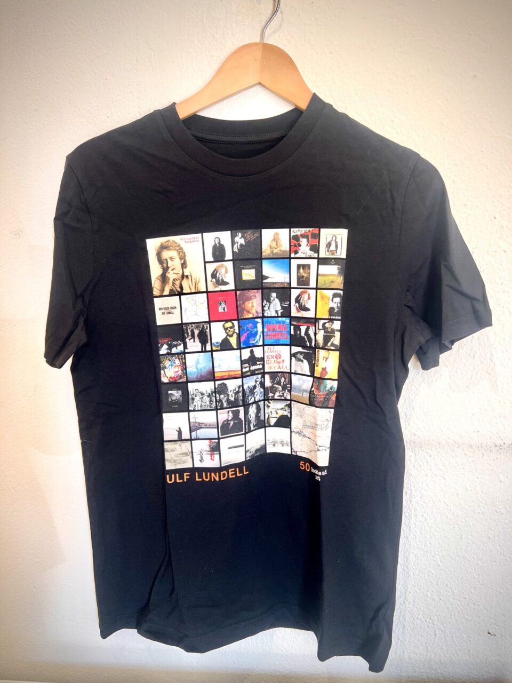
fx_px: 513
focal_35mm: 26
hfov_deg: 53.1
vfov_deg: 67.3
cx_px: 256
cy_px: 342
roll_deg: +0.5
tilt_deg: -6.1
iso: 80
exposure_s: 1/100
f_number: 1.5
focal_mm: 5.7
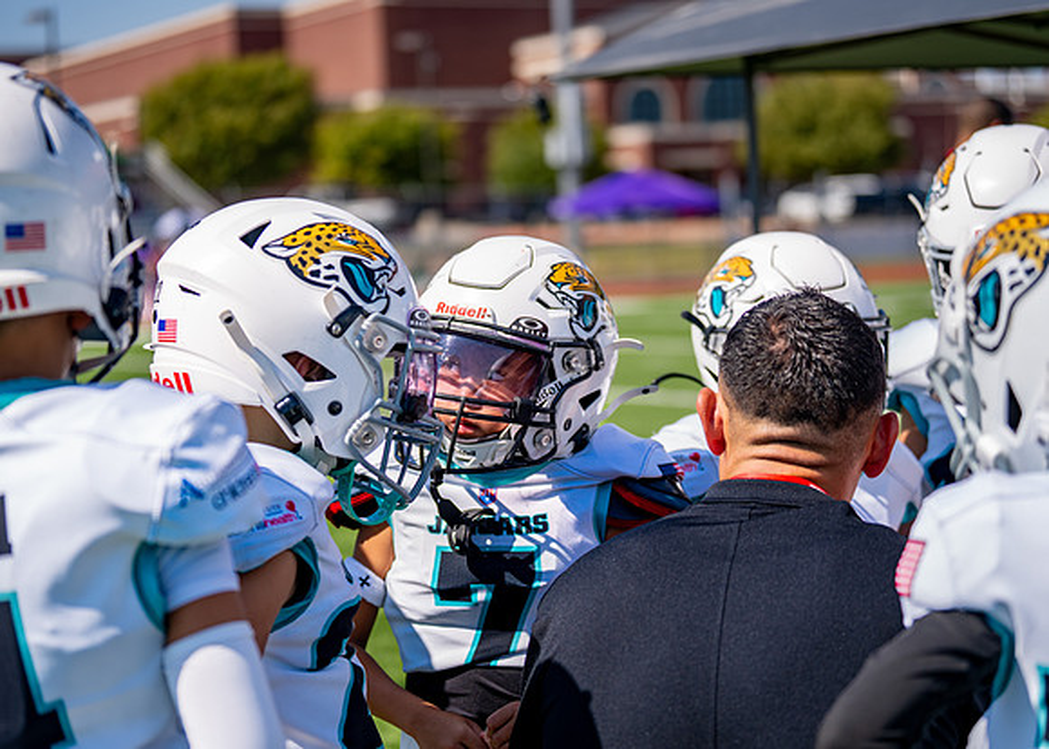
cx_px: 524
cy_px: 374
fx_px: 2270
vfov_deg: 18.7
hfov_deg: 26.0
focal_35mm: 76
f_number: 2.8
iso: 125
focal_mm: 70
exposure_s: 1/2000
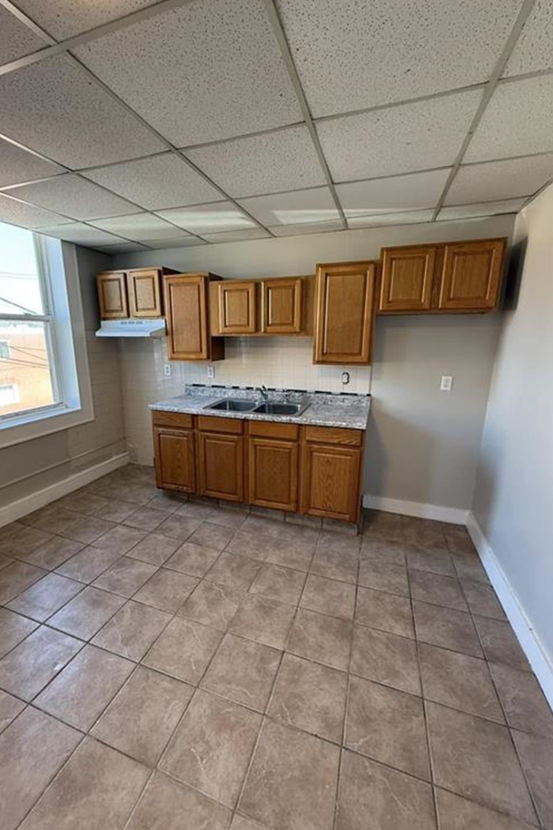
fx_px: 346
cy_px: 414
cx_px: 251
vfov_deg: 100.4
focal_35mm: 15
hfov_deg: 77.1
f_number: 2.2
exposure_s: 1/120
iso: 320
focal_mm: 2.22
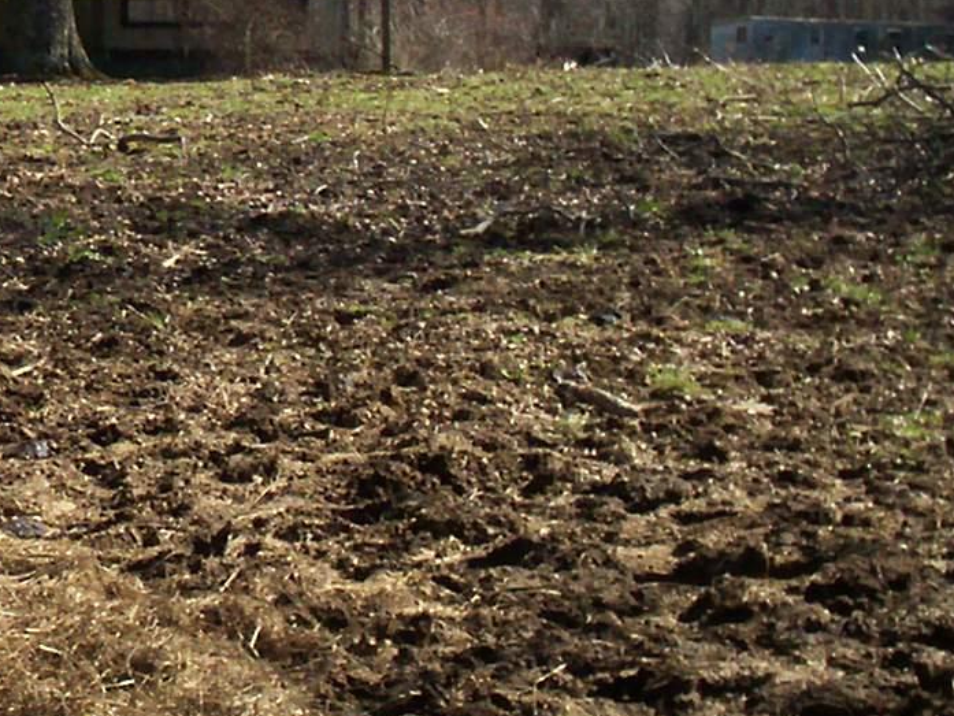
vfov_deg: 12.4
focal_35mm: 119
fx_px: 3280
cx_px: -194
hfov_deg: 15.9
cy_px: 145
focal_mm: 5.9
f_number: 4.5
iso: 100
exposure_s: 1/434
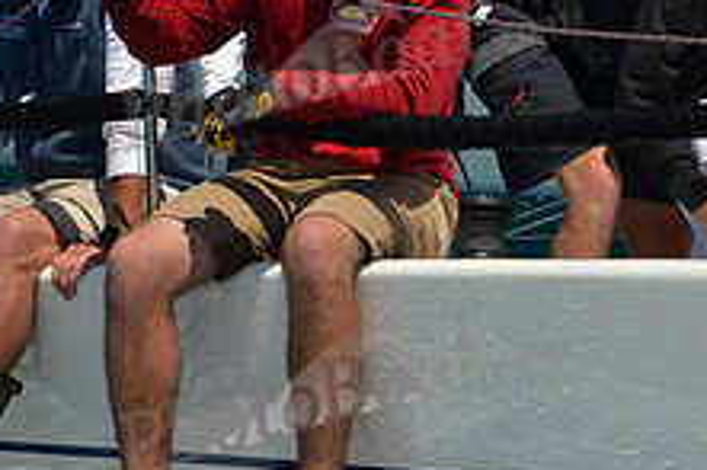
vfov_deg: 7.4
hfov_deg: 11.1
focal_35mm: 184
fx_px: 3611
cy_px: -53
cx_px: -45
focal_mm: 70
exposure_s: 1/1250
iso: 280
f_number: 5.6
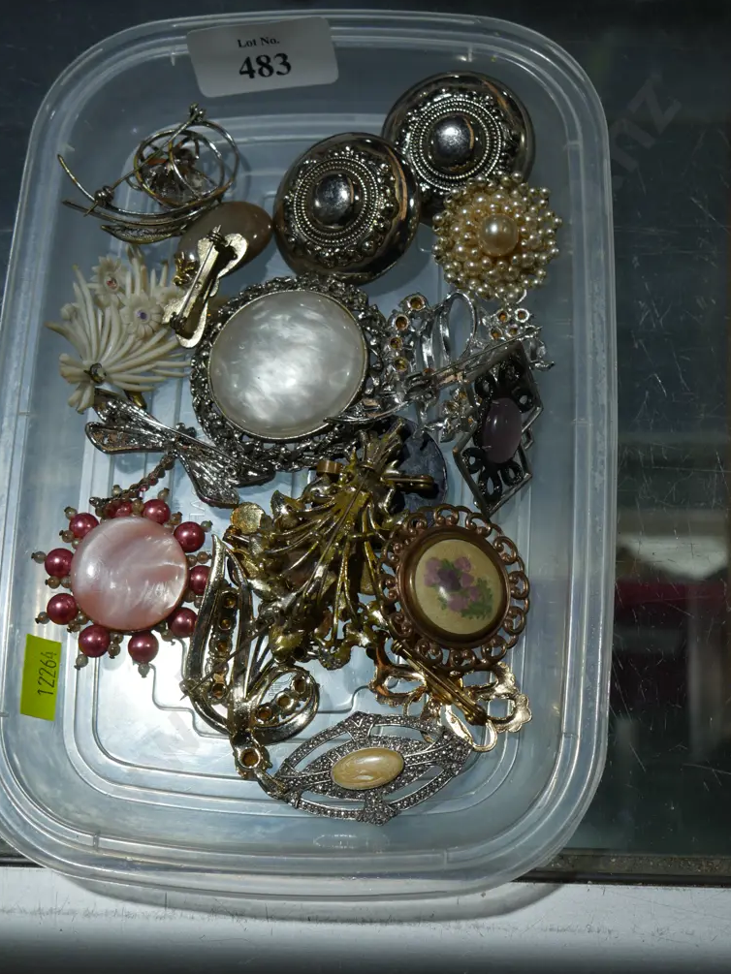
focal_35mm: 53
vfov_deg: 36.2
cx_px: 366
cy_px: 488
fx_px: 1492
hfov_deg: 27.5
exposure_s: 1/100
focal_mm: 26
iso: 200
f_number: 5.3
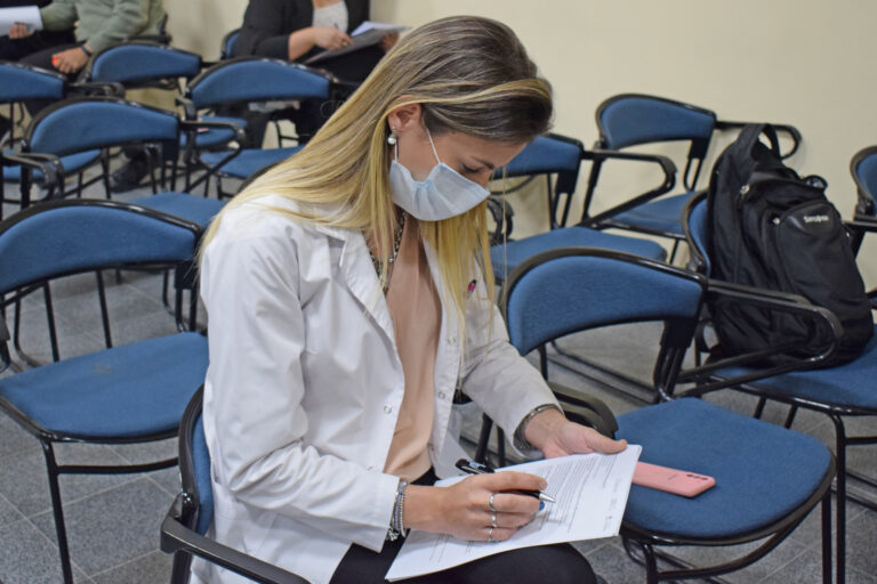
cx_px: 438
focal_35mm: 42
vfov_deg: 31.9
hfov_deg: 46.4
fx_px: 1023
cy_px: 292
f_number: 4.2
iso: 6400
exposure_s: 1/15
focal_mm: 28
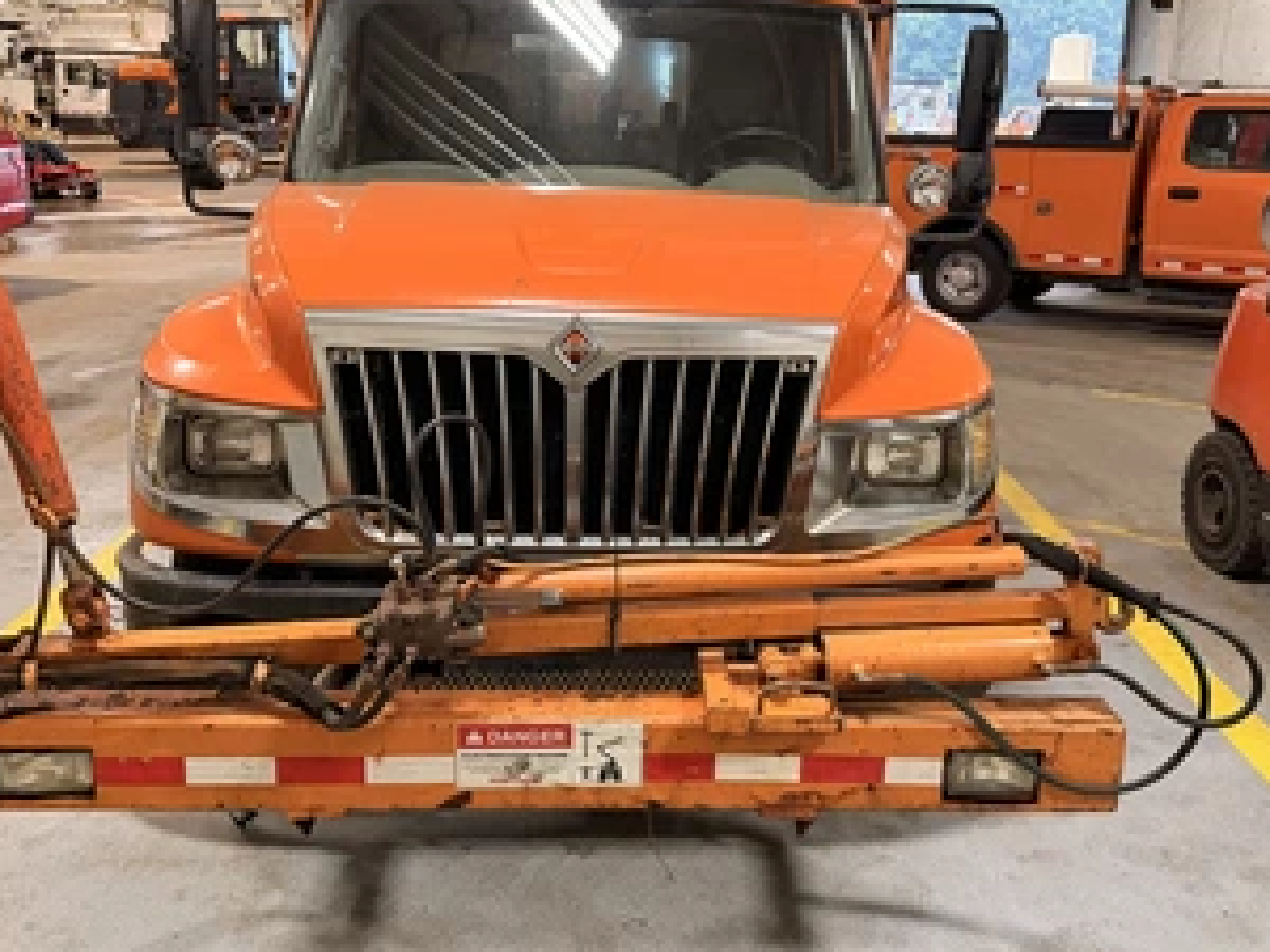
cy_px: 402
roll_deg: -2.5
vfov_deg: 44.0
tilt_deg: -12.3
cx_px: 694
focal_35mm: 32
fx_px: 1174
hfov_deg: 56.7
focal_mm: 6.76
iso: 500
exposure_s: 1/60
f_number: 1.78
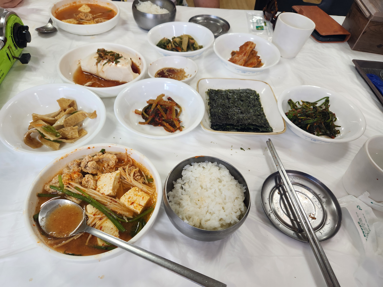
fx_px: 254
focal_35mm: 23
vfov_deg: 58.9
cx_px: 192
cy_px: 144
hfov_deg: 73.9
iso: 125
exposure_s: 1/120
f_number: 1.8
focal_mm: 5.4
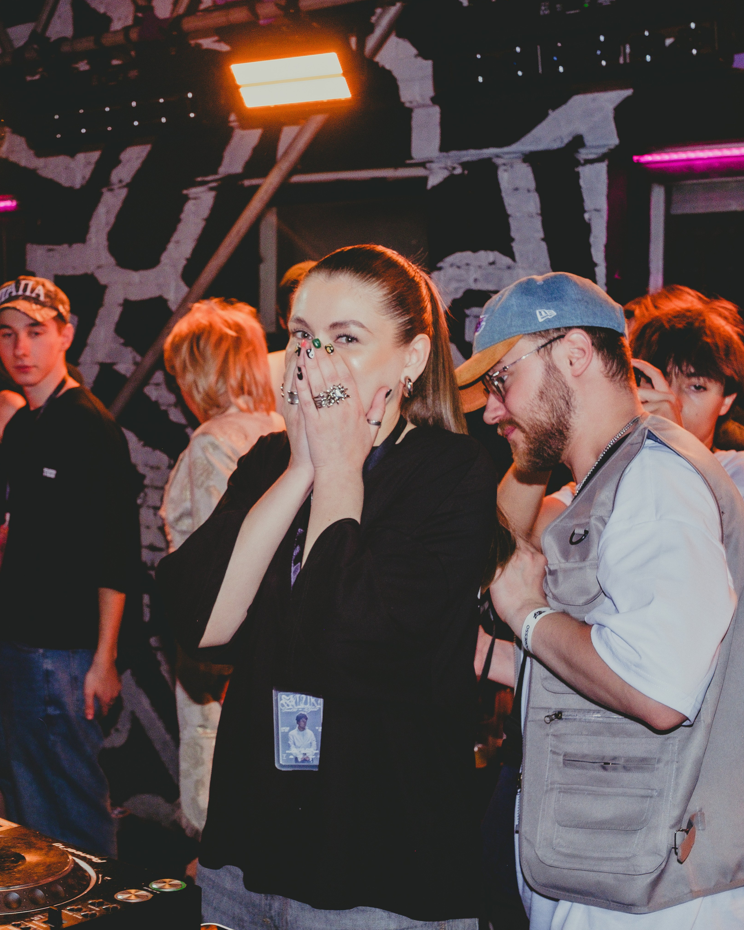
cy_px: 465
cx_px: 228
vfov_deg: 34.7
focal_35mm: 54
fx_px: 1486
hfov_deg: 27.9
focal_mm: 25
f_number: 5
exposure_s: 1/160
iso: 800
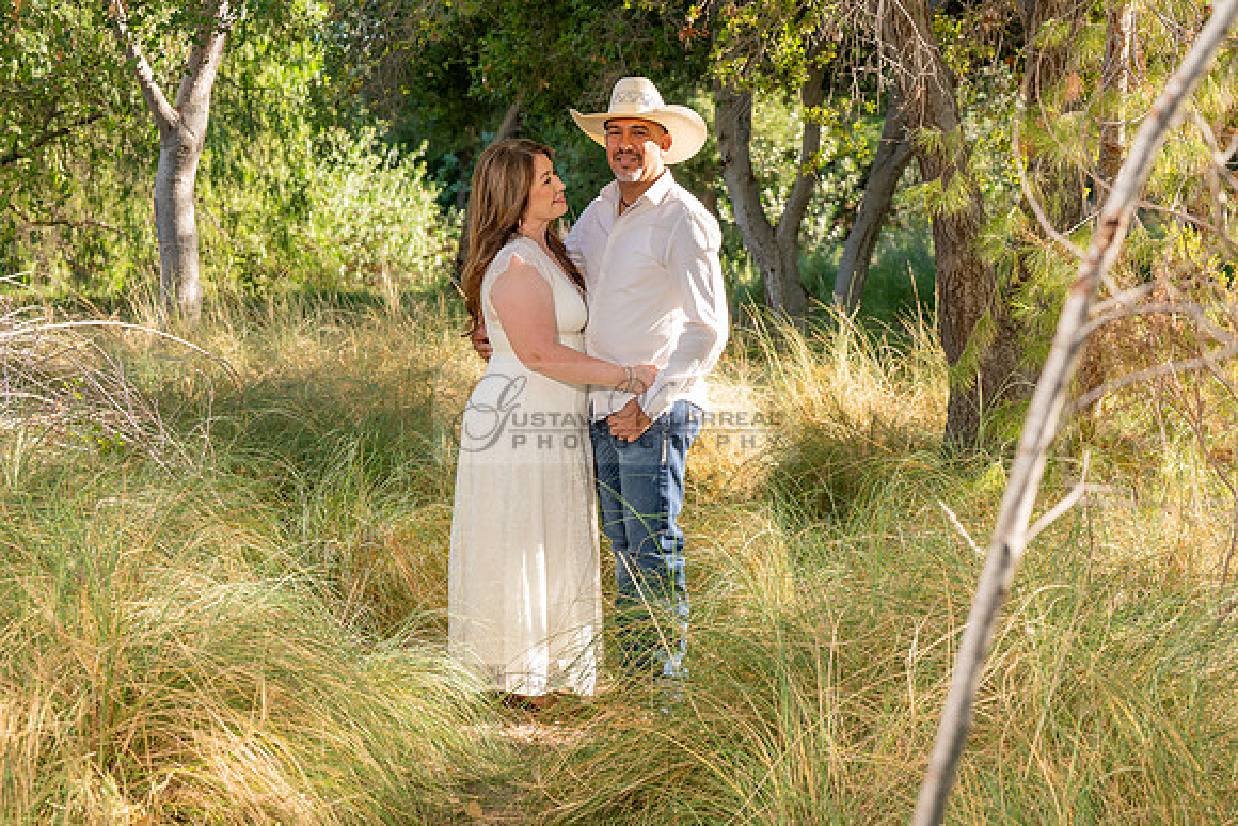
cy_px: 413
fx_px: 2408
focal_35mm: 70
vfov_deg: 19.5
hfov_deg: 28.8
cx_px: 619
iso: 200
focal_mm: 70
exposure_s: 1/200
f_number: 5.6
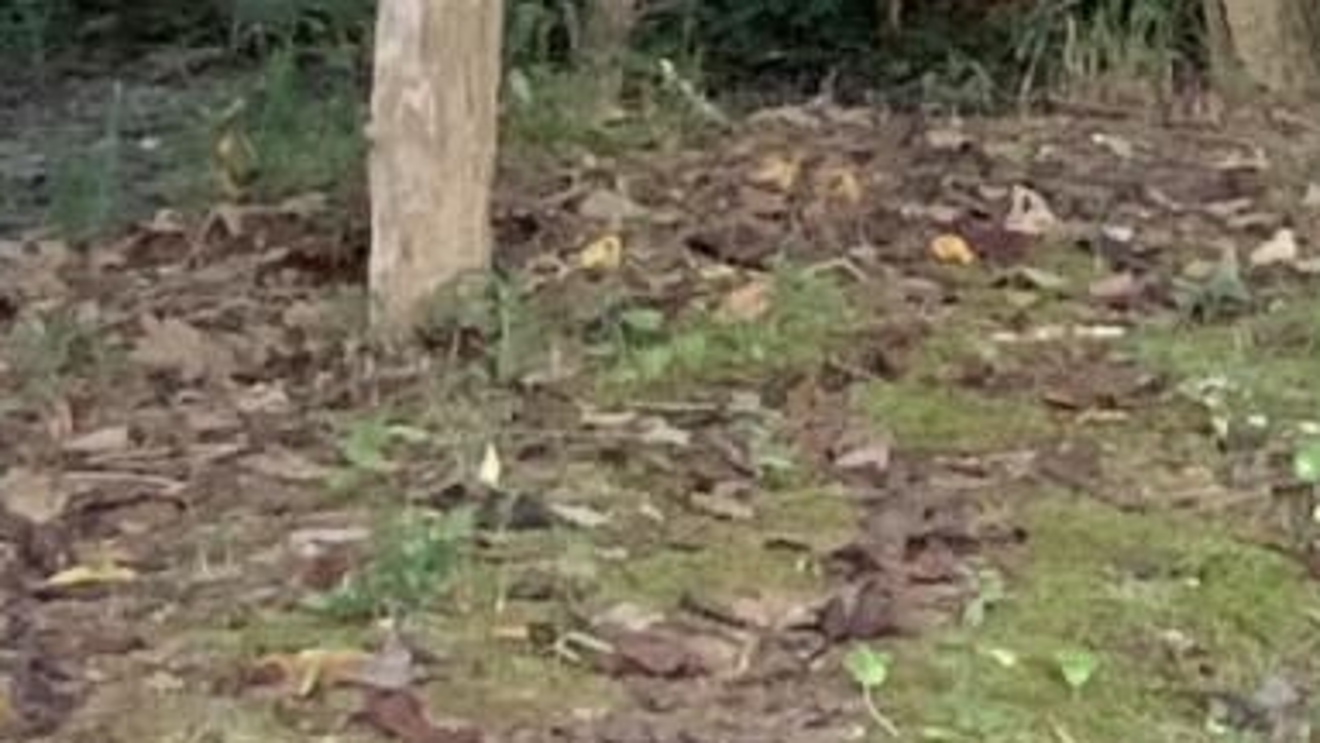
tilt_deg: -6.8
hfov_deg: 8.1
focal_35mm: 247
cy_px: -320
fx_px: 8645
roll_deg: -3.0
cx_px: 3111
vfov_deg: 4.9
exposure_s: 1/60
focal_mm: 3
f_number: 1.8
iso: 80
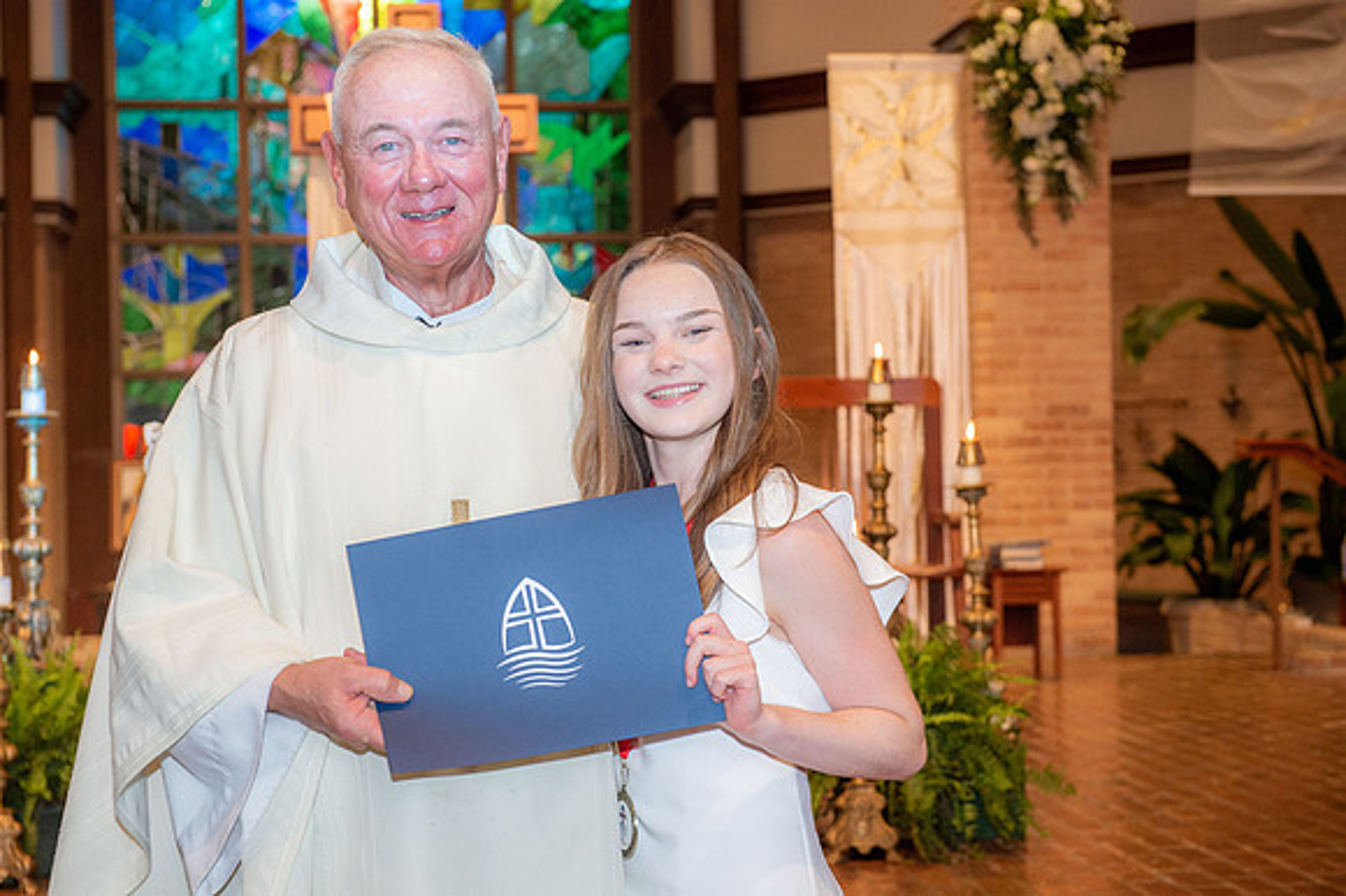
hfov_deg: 28.9
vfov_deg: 19.4
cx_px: 673
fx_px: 2616
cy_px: 448
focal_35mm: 70
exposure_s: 1/125
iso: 1600
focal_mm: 70
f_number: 5.6
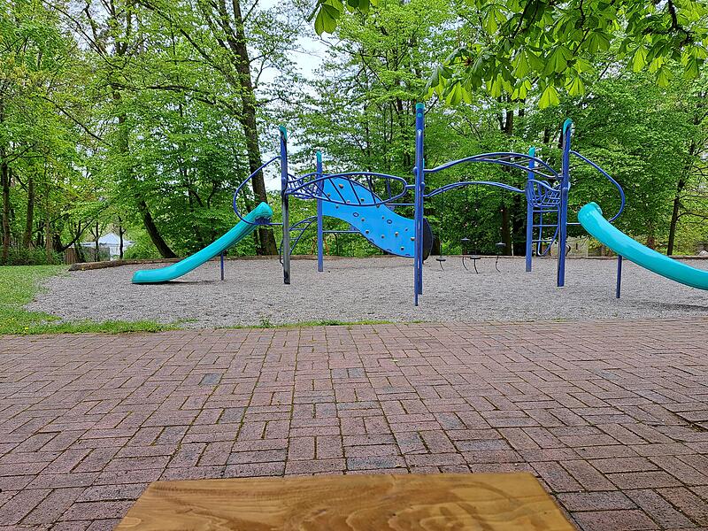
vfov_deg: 56.8
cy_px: 266
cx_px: 354
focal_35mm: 24
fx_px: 491
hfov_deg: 71.6
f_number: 1.8
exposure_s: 1/161
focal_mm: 5.23
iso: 50
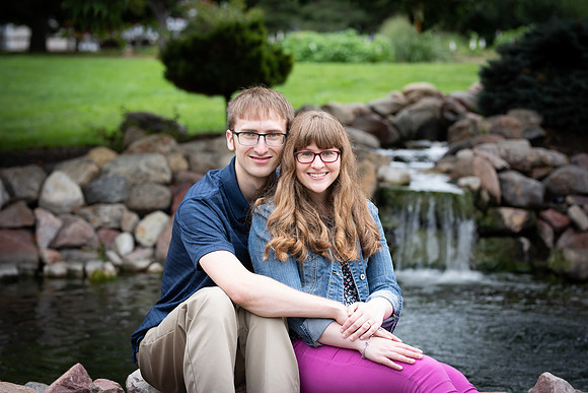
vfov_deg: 16.1
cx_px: 294
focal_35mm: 85
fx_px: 1389
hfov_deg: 23.9
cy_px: 196
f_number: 3.5
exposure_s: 1/160
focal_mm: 85
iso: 200
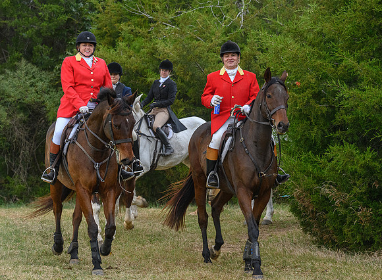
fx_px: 1414
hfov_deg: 15.4
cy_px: 143
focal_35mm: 129
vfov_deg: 11.3
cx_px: 260
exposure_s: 1/200
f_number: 5.6
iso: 2000
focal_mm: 98
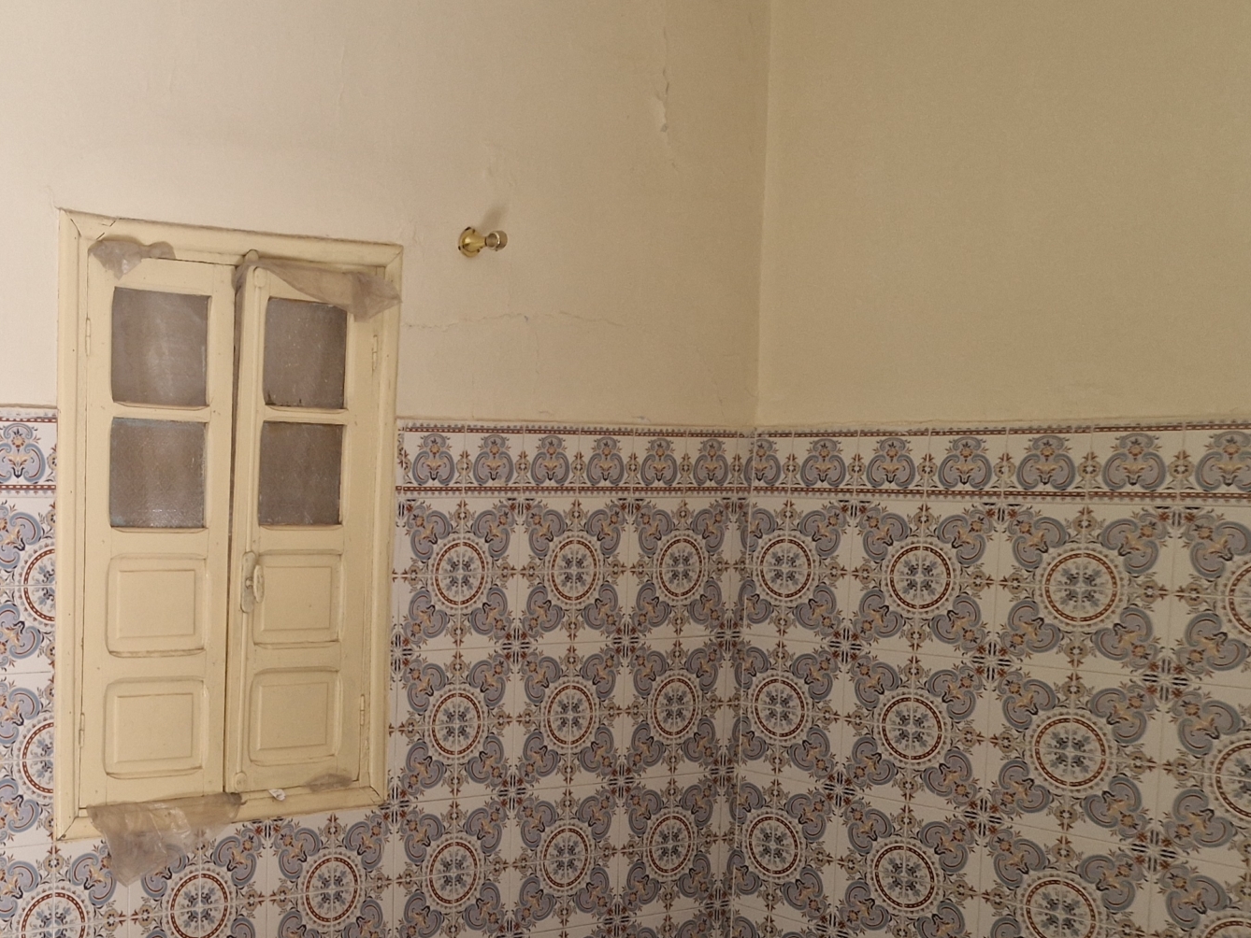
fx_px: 1590
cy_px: 607
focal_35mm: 44
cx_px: 100
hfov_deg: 39.5
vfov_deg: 32.7
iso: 50
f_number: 1.8
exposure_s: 1/180
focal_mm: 5.4
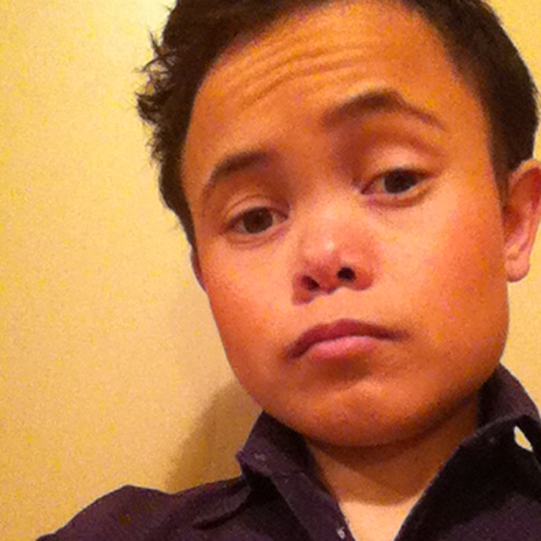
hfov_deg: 33.9
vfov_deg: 34.0
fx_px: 884
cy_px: 284
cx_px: 317
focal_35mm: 50
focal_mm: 3.85
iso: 500
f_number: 2.4
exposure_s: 1/30
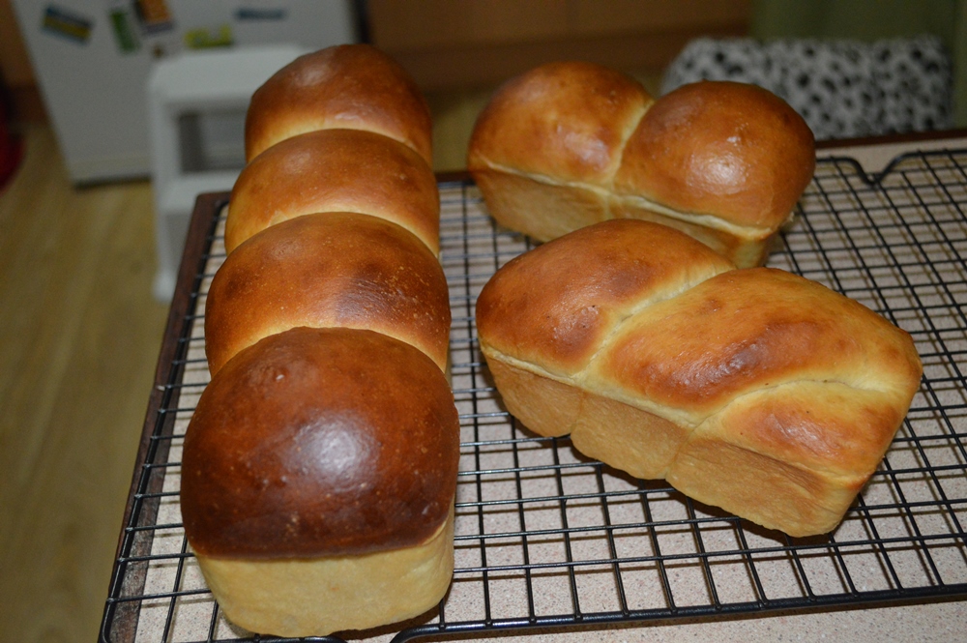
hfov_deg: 49.6
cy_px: 322
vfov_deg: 34.2
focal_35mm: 39
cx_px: 484
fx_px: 1047
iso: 1800
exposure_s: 1/60
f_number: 4.2
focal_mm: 26
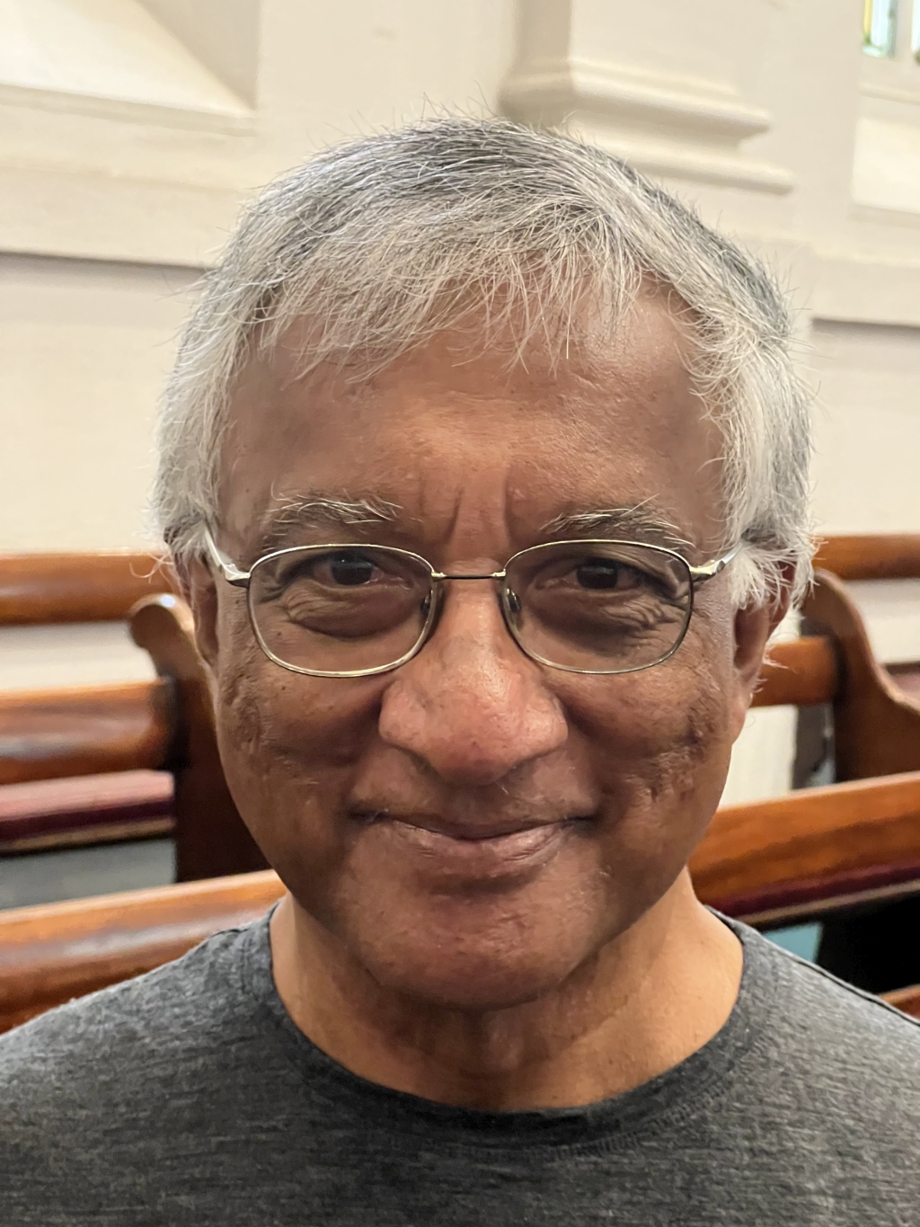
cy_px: 614
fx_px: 2728
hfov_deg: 19.1
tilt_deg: -4.4
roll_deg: -3.4
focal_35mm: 77
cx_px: 460
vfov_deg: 25.3
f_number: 2.8
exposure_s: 1/25
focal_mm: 9
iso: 1000
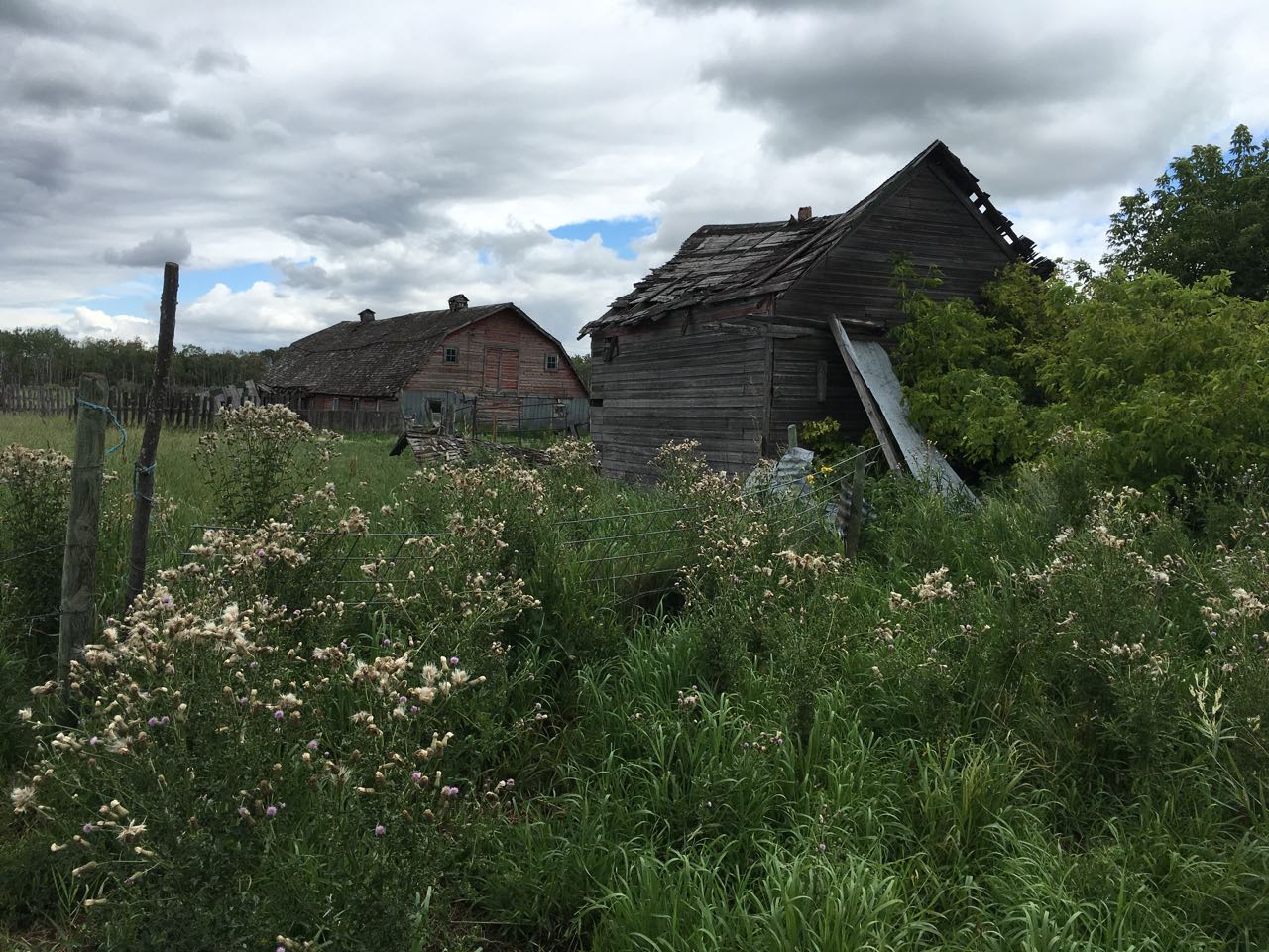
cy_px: 476
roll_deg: -2.7
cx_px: 634
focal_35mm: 29
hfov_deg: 61.7
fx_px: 1063
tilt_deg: -3.2
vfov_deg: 48.2
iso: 25
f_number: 2.2
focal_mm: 4.15
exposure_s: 1/1789
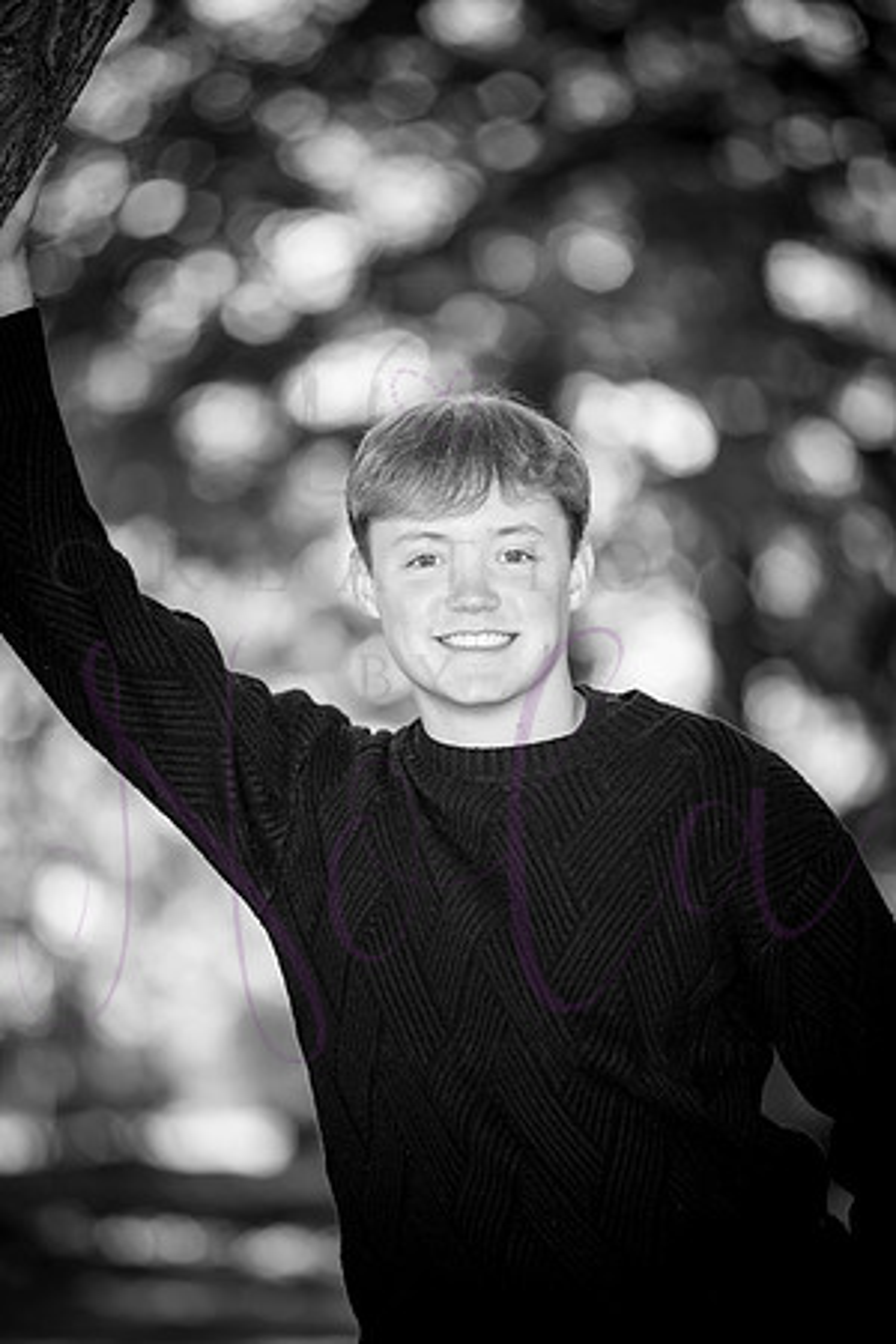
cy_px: 672
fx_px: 7466
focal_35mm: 200
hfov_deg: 6.9
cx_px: 448
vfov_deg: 10.3
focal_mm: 200
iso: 800
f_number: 4
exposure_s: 1/250
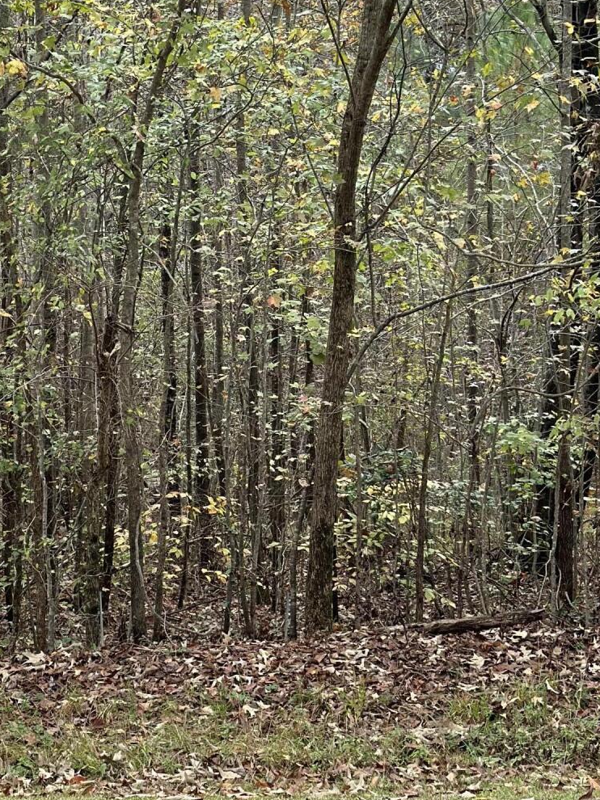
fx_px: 2243
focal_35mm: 97
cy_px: 332
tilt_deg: +1.9
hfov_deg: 15.2
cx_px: 254
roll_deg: -1.1
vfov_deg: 20.2
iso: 80
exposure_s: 1/287
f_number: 1.78
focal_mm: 6.86
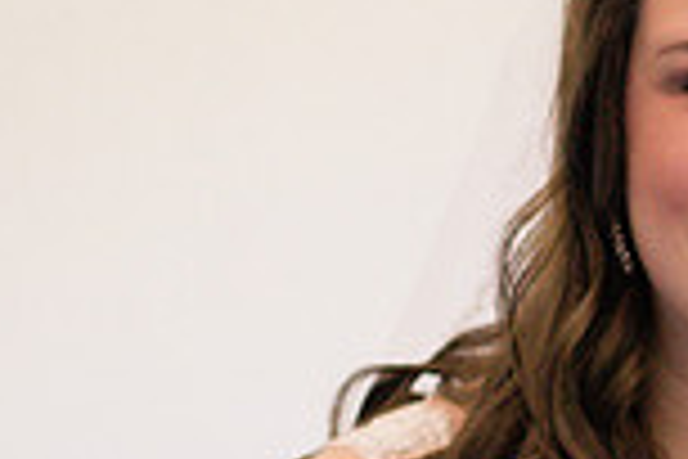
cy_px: 484
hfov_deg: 6.3
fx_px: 6153
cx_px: 1102
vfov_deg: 4.3
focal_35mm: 322
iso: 1250
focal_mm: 85
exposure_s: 1/800
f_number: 2.8
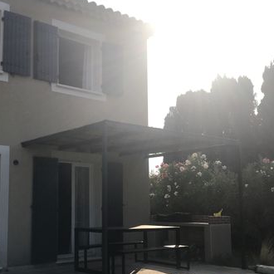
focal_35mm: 45
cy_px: 166
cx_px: 86
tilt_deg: +7.2
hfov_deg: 37.0
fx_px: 403
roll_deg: +1.0
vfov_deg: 37.4
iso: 20
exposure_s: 1/3546
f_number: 1.8
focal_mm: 3.99
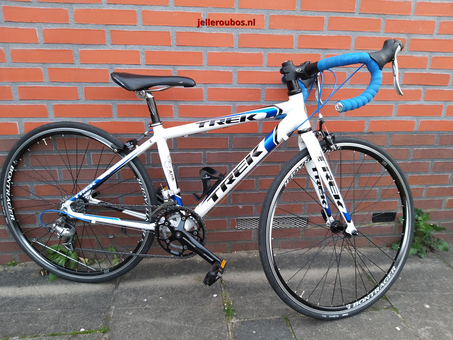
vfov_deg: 51.4
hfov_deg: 65.3
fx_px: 353
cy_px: 170
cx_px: 226
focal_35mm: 27
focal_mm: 3.93
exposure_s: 1/50
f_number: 1.7
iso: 80
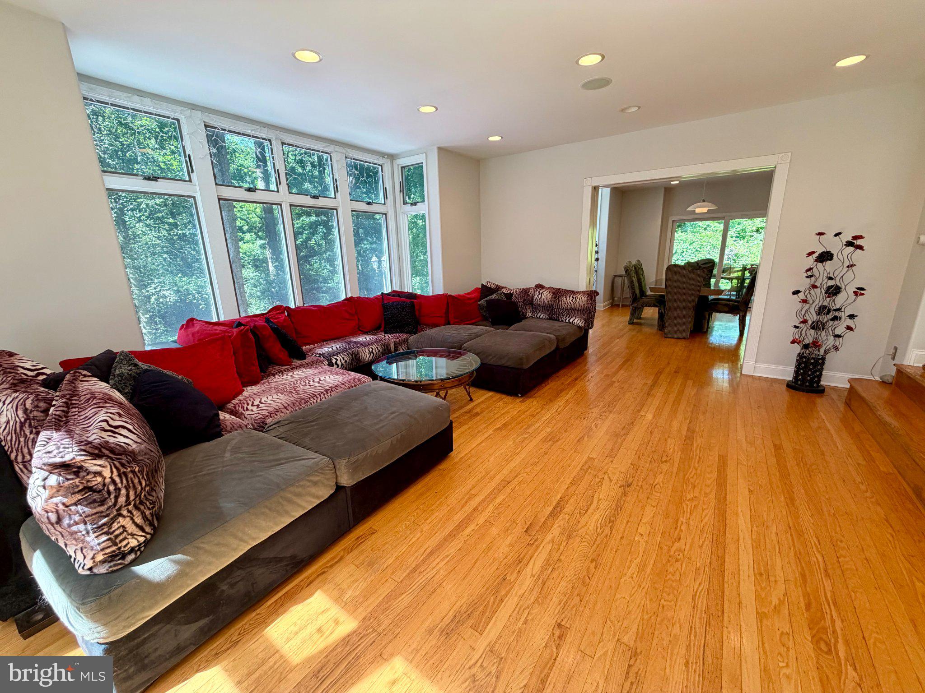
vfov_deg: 85.7
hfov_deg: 102.1
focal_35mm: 14
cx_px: 462
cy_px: 346
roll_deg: +2.3
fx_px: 374
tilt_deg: -14.7
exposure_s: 1/120
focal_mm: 2.22
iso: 200
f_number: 2.2
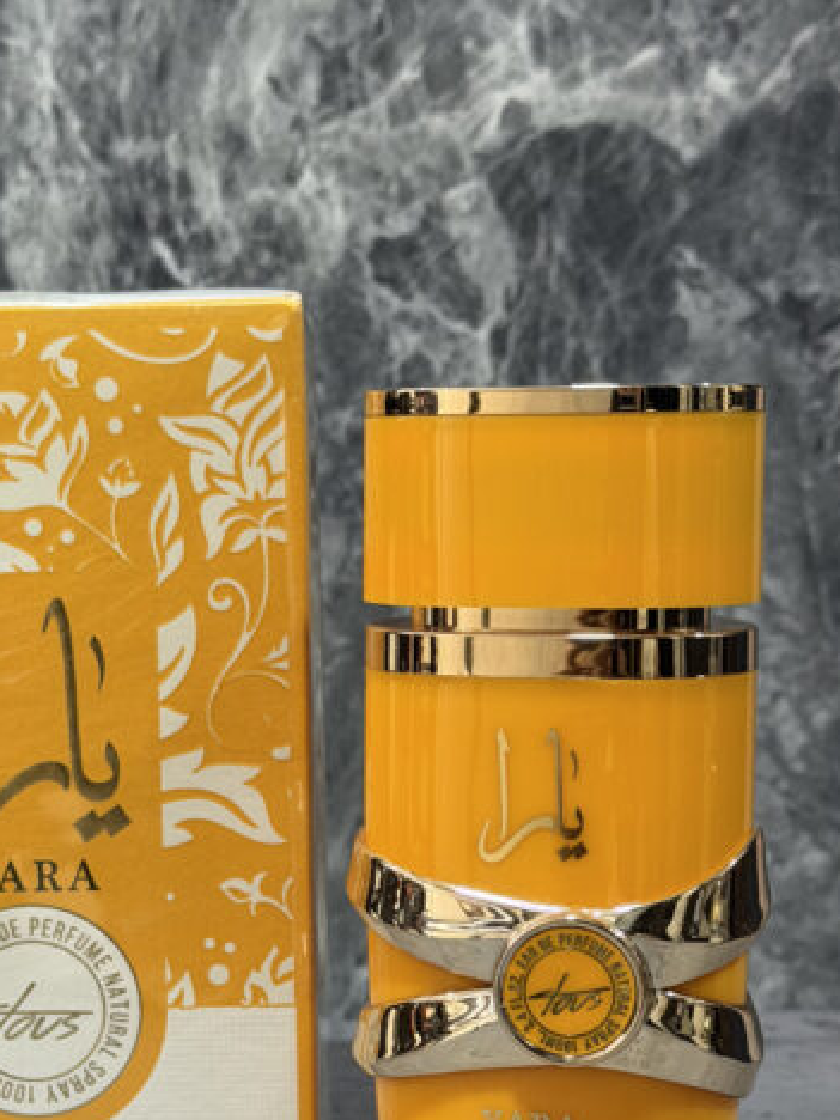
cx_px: 254
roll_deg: +0.0
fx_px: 2653
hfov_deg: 17.9
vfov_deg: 23.5
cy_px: 881
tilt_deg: -8.8
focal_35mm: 82
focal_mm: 6.76
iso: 320
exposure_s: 1/40
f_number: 1.78
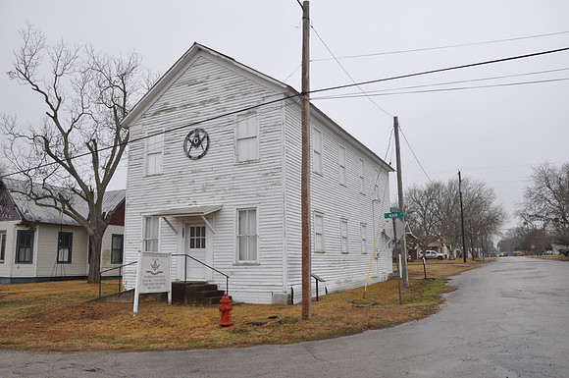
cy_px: 189
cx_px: 284
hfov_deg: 67.5
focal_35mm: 27
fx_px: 426
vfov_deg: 47.8
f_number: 7.1
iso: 200
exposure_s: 1/50
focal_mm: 18
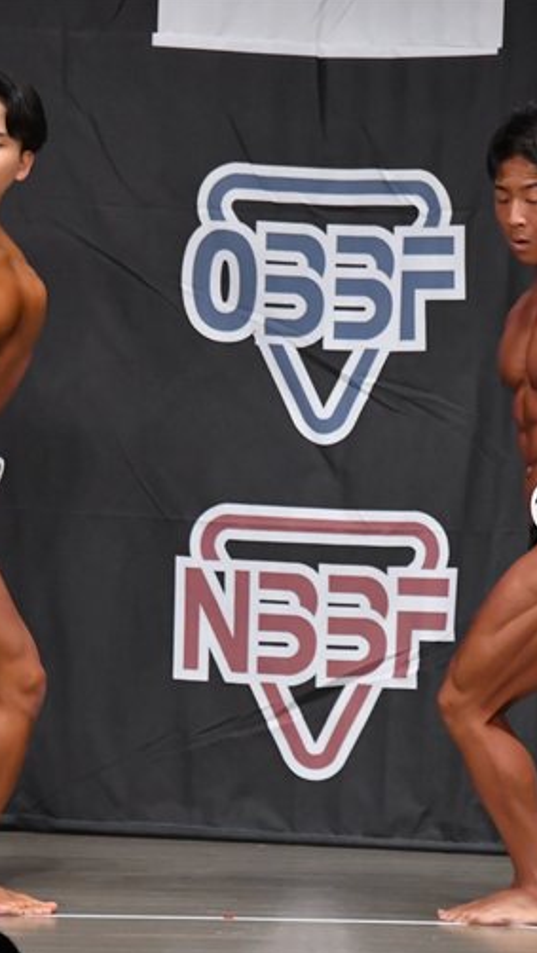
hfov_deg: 3.0
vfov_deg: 5.2
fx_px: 10412
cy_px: 482
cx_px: 244
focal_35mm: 412
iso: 5000
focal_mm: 170
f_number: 5.6
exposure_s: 1/400
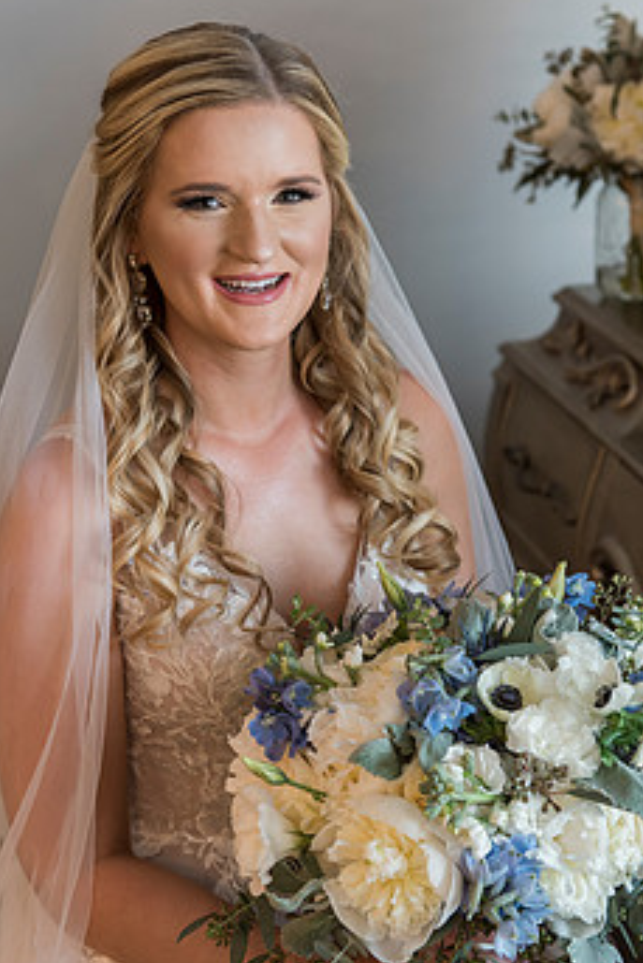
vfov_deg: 26.6
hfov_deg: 18.0
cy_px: 410
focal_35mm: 76
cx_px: 323
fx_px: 2034
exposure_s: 1/60
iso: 1000
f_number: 4
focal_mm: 58
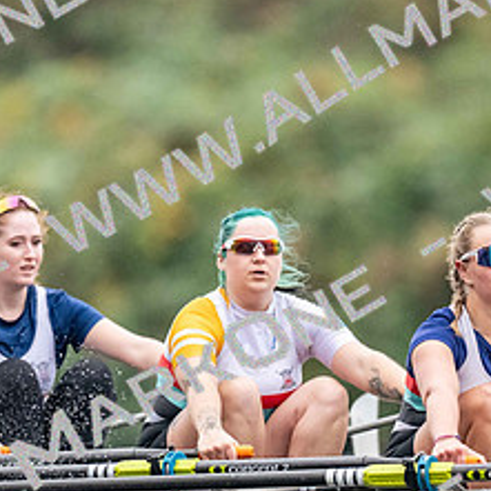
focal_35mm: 1337
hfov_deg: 1.3
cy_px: 259
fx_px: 21456
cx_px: 320
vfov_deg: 1.3
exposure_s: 1/2500
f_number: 4
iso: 4500
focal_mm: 600
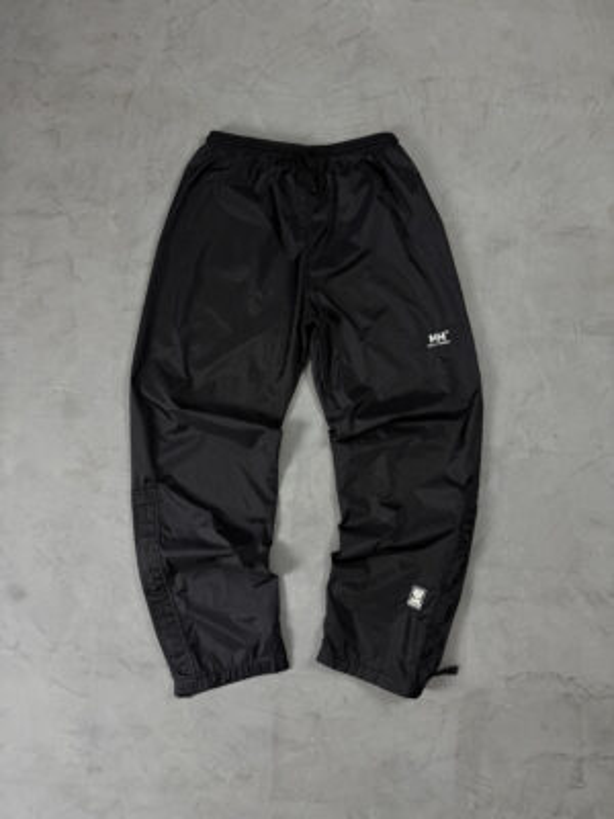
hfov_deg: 56.8
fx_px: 568
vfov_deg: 71.6
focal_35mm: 24
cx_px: 307
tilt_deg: -85.5
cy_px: 410
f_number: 1.78
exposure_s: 1/60
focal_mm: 6.76
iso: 125
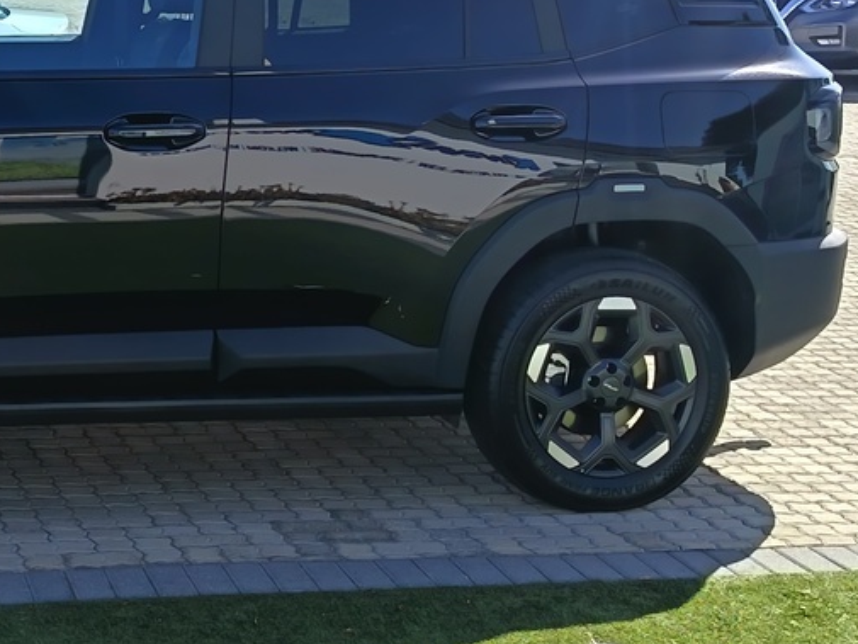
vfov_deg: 20.0
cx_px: 90
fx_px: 1810
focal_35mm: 73
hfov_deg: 25.8
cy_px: 148
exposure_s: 1/534
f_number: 1.75
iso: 100
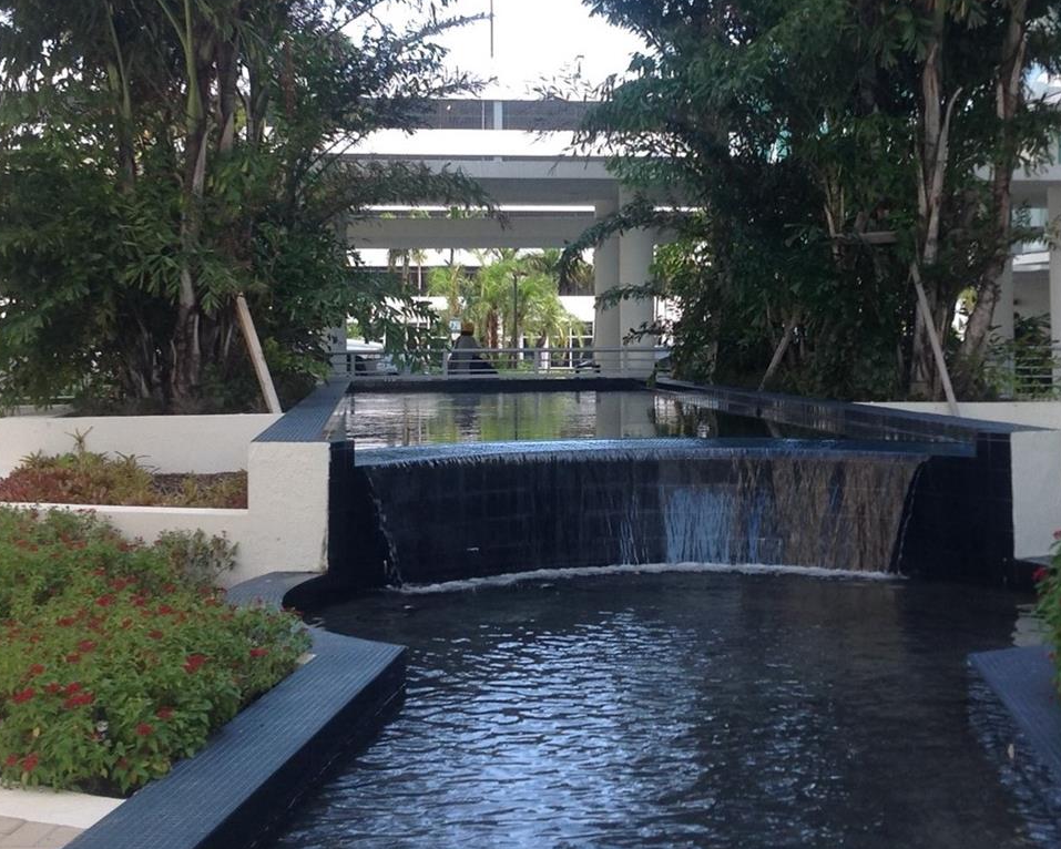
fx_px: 1790
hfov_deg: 33.0
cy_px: 244
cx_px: 588
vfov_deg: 26.4
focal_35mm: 57
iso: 50
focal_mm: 4.28
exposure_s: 1/204
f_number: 2.4
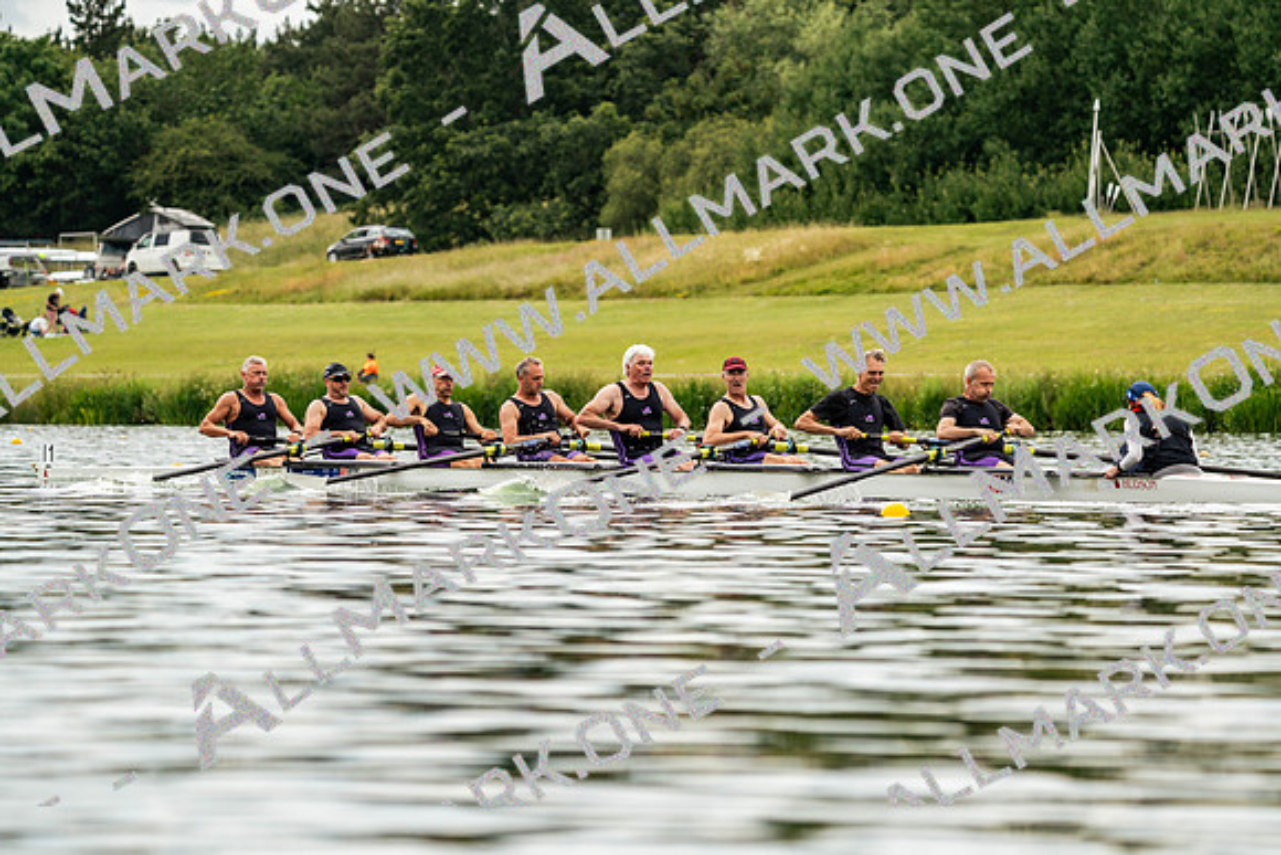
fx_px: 8826
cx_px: 640
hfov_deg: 8.3
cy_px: 428
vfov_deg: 5.5
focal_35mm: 248
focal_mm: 248
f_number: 6.3
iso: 400
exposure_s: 1/2000
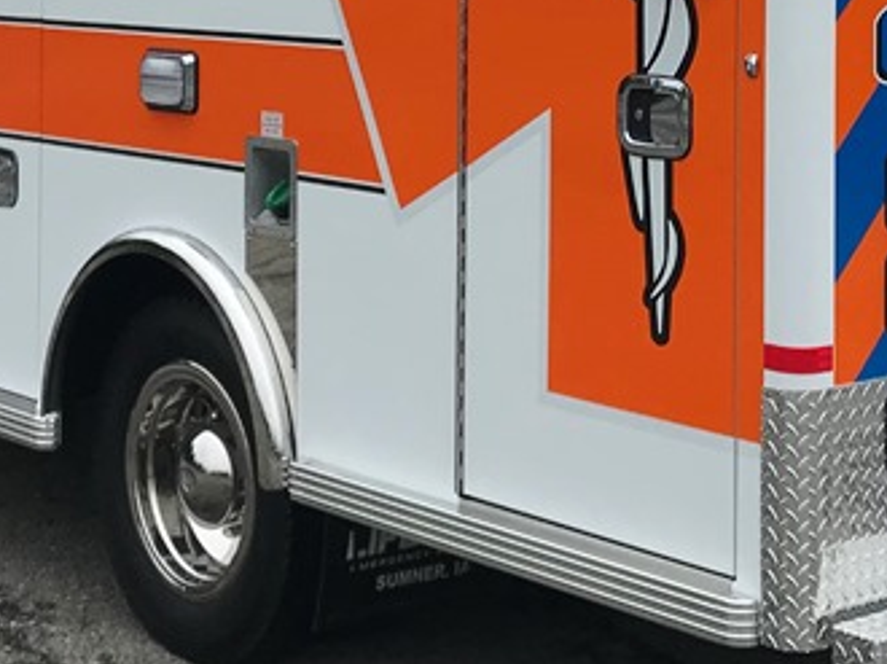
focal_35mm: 87
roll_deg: -3.1
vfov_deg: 16.5
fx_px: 2228
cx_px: 543
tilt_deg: +0.1
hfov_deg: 22.5
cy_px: -40
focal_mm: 3.99
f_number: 1.8
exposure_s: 1/651
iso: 20
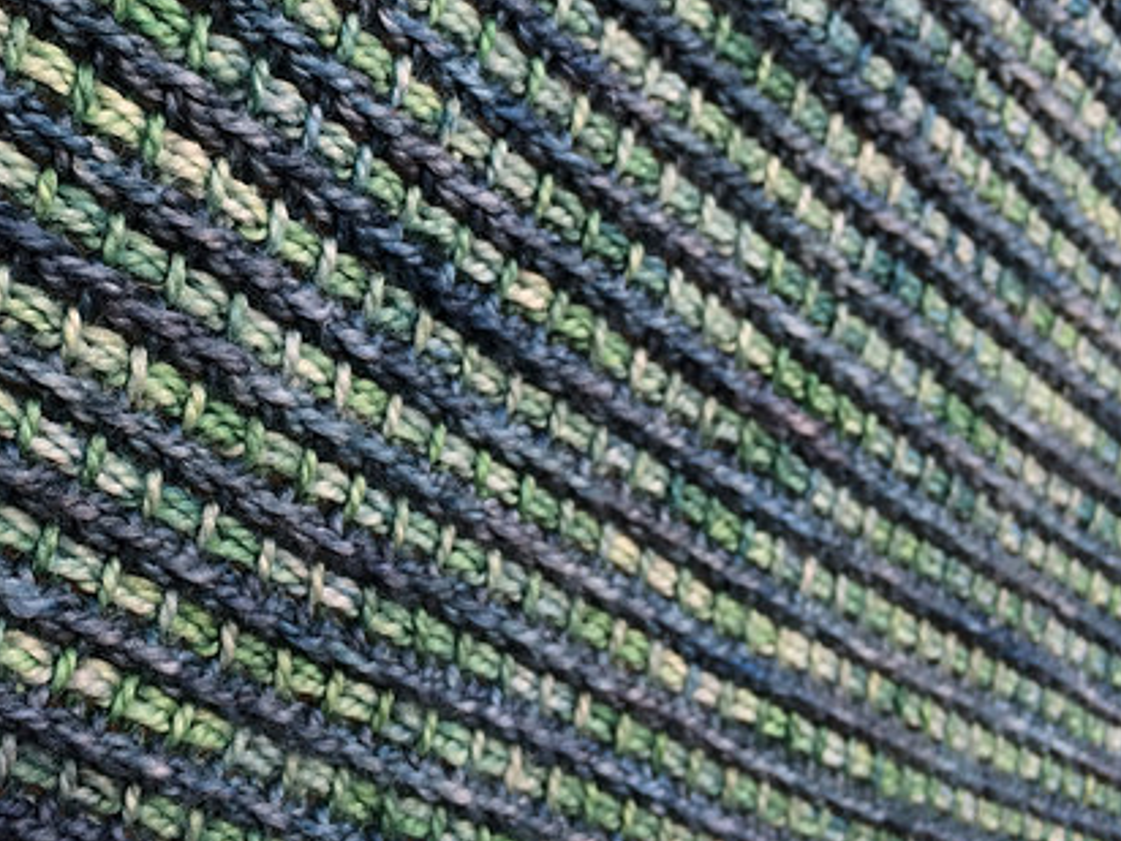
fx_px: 1457
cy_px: 250
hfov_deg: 40.7
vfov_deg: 31.8
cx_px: 256
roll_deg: +6.0
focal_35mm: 45
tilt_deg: -13.7
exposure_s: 1/285
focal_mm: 4.15
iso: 32
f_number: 2.2
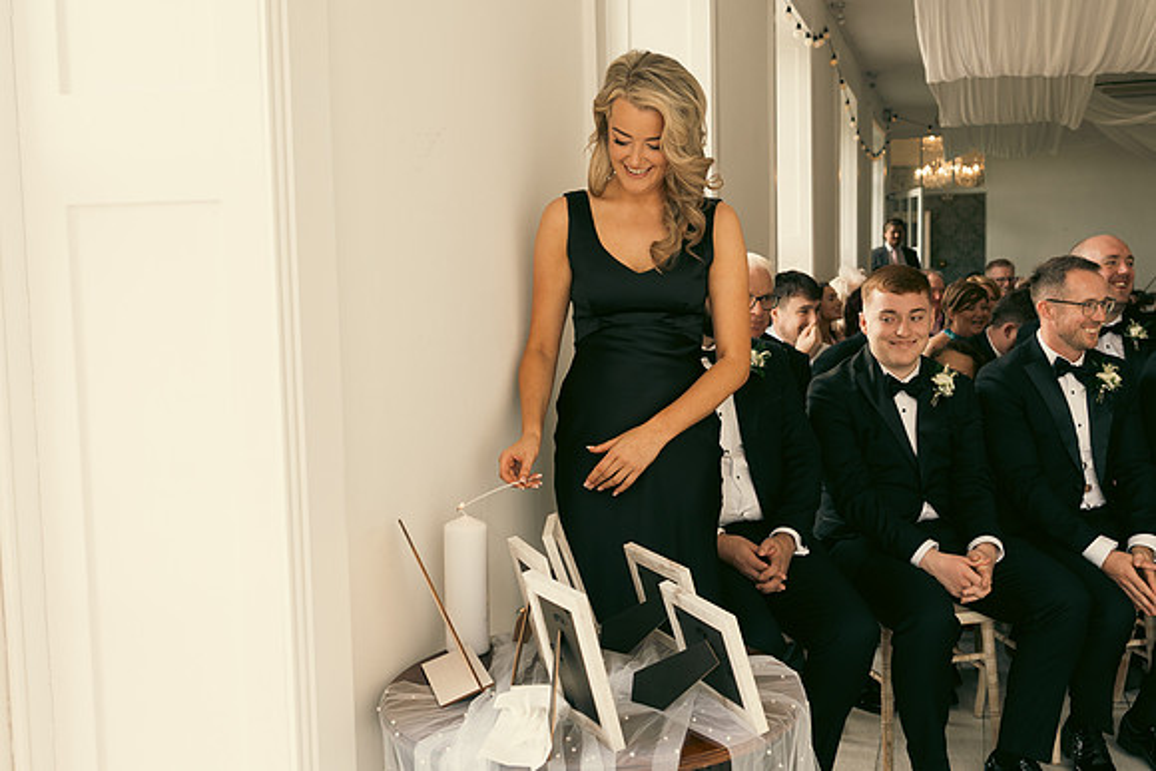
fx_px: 1156
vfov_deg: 36.9
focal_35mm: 36
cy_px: 386
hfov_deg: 53.1
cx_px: 578
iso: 160
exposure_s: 1/160
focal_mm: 24
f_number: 3.5
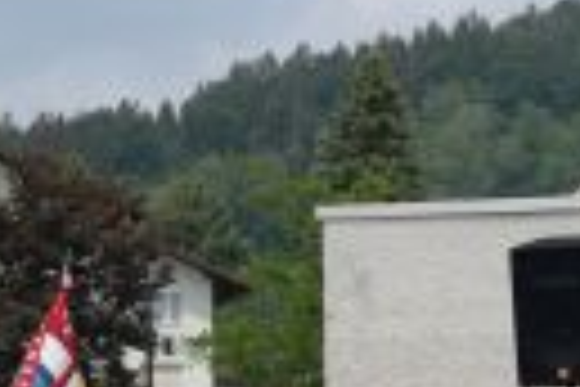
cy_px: 533
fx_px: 3029
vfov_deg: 7.2
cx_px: 247
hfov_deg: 10.9
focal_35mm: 188
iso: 100
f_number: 7.1
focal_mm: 25
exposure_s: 1/320
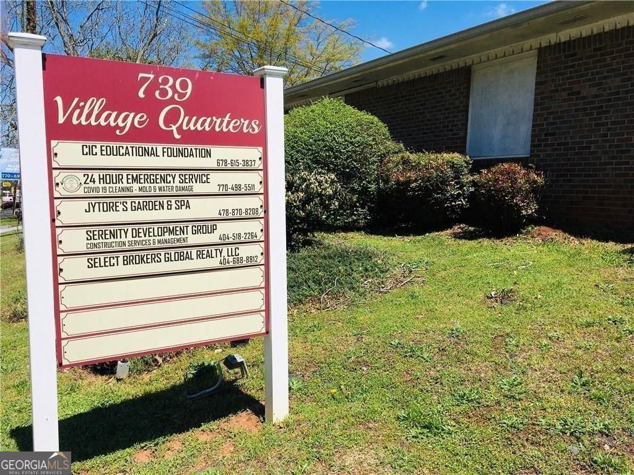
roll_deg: -3.1
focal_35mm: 29
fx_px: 531
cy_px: 238
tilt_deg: -5.0
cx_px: 317
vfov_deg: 48.2
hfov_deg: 61.7
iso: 25
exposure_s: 1/2653
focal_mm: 4.15
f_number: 2.2
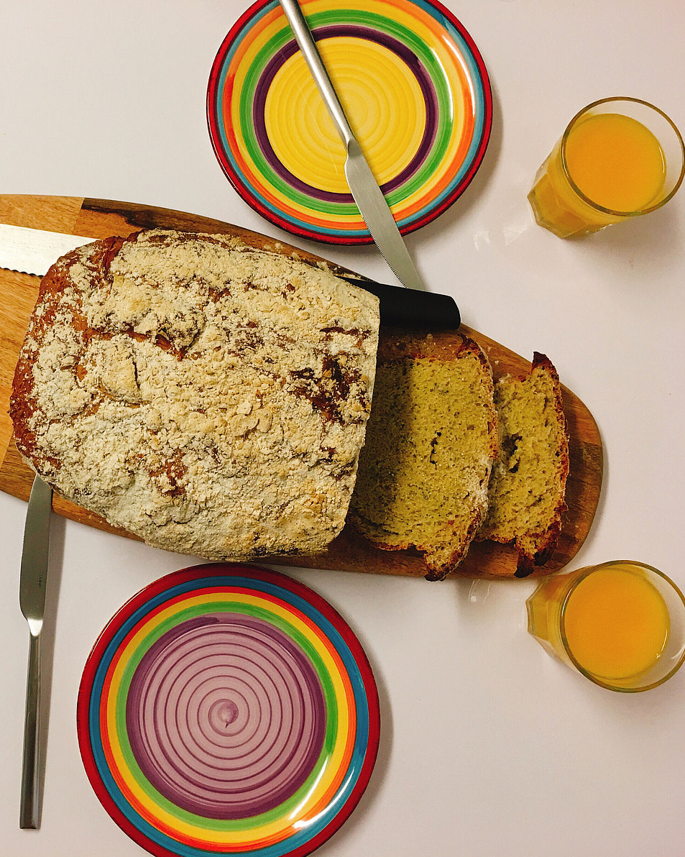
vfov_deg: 47.9
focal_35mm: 38
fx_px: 963
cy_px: 428
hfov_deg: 37.7
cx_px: 137
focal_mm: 4.15
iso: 40
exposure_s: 1/17
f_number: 2.2
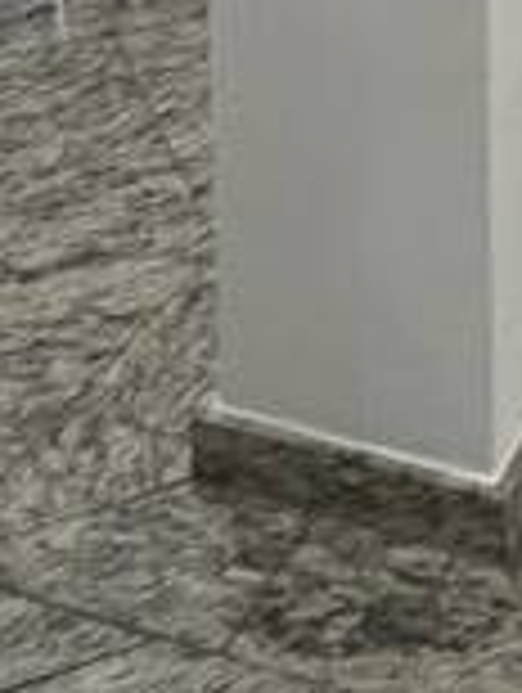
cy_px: -738
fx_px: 1965
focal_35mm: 98
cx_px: 590
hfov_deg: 14.7
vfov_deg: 15.5
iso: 500
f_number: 2.2
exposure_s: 1/60
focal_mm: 2.22
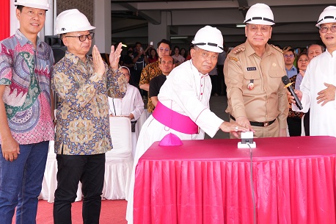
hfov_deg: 37.9
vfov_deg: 25.9
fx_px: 485
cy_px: 87
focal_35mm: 52
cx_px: 219
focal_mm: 34
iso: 200
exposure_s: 1/200
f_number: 4
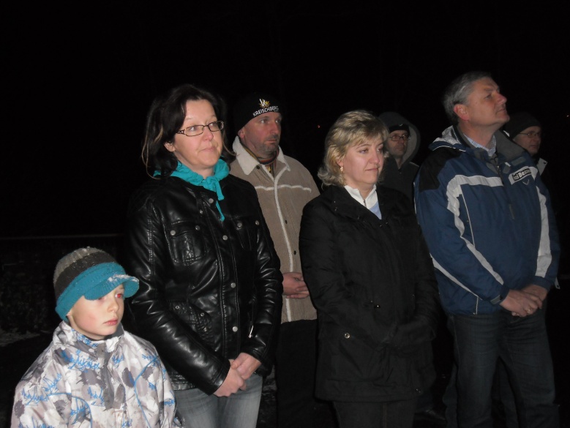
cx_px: 287
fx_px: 642
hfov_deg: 47.8
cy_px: 214
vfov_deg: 36.8
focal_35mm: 39
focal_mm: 6.9
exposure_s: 1/60
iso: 400
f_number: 3.9
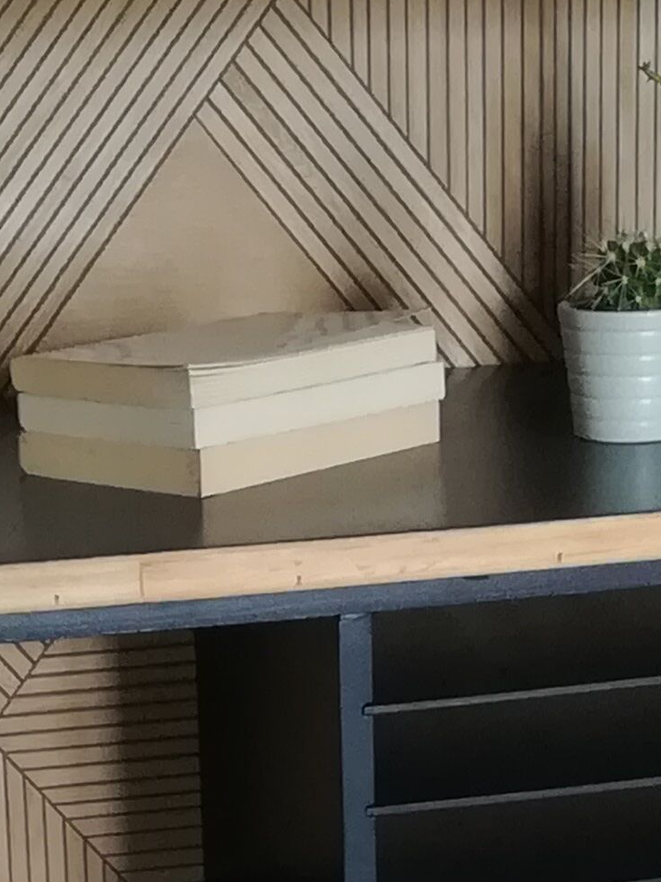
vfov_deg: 12.8
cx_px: 433
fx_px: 3743
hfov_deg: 10.1
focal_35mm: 147
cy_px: 1269
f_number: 2.2
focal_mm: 3.83
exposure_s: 1/33.3
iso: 160
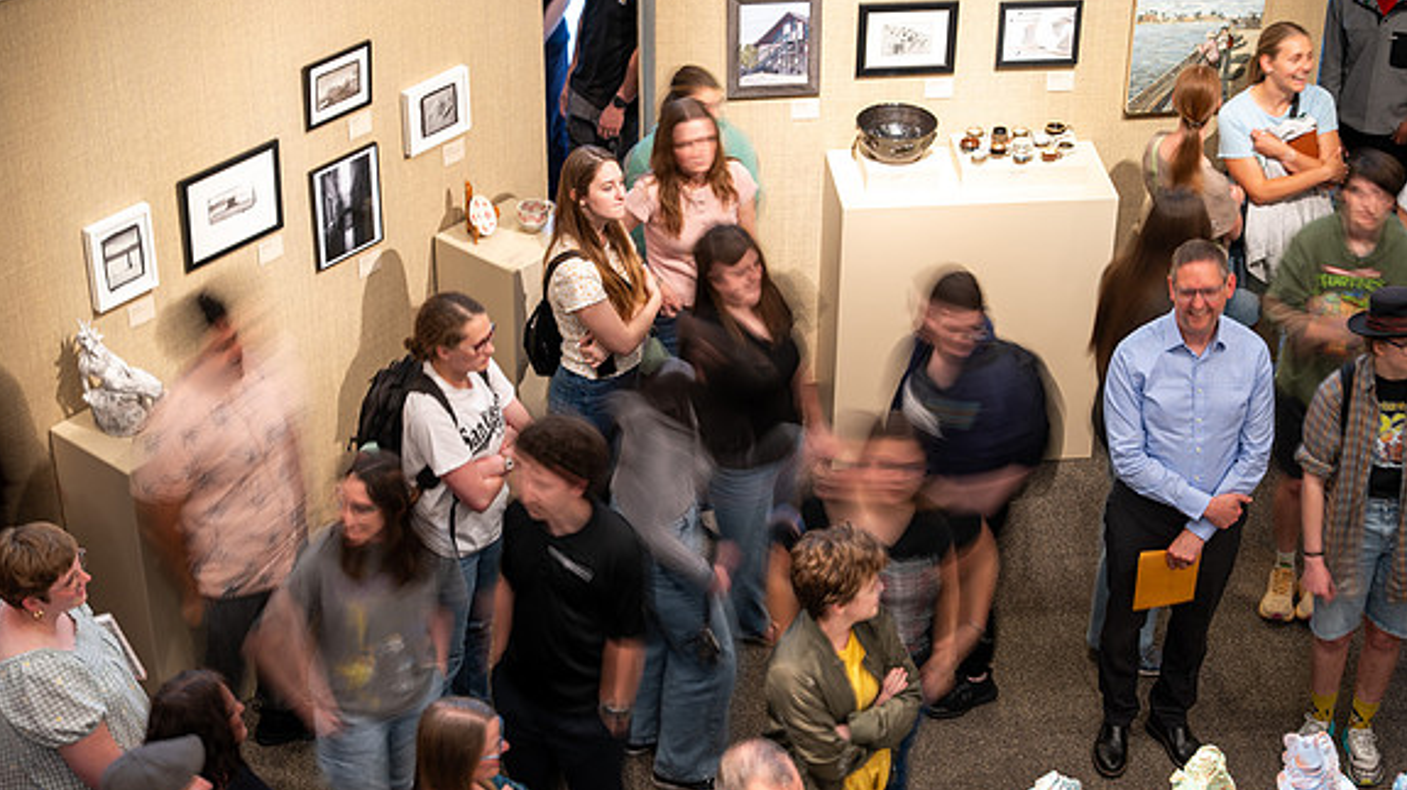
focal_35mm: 70
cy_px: 438
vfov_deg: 17.2
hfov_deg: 30.2
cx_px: 700
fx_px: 2611
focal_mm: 66
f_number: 4.5
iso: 50
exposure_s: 1/1.25
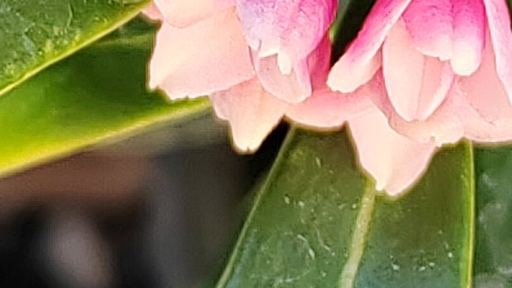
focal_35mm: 272
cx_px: 606
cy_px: -277
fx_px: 3692
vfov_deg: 4.4
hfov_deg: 7.9
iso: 200
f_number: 1.9
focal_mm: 5.52
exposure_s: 1/100
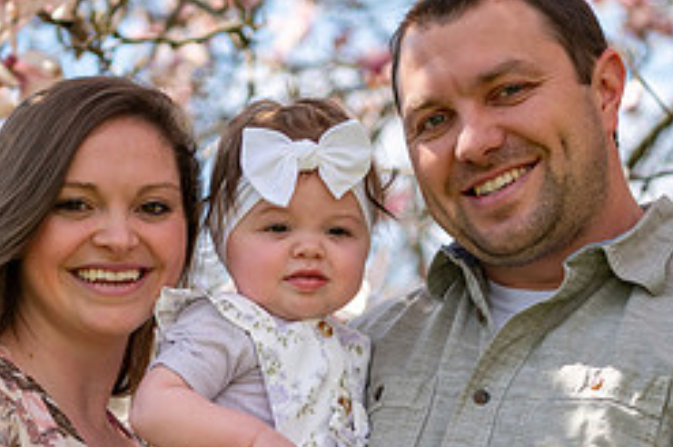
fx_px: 3286
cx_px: 296
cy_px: 279
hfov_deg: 11.7
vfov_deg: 7.8
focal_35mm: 176
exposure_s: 1/5000
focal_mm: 70
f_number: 2.8
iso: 400
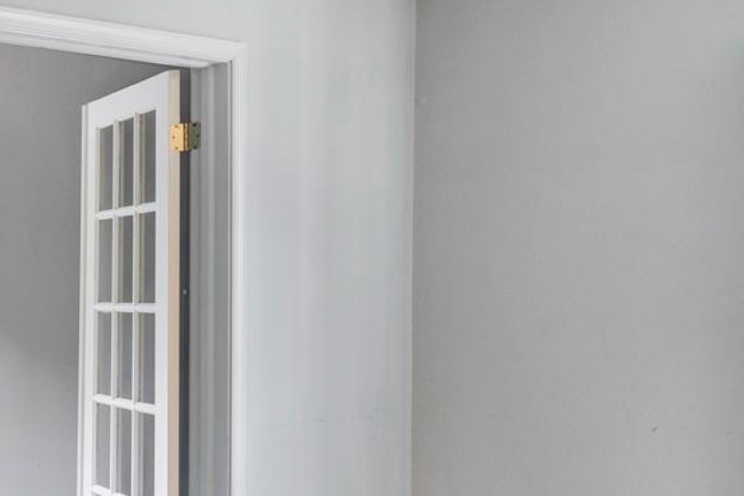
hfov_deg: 21.7
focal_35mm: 59
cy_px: 309
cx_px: -593
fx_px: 1219
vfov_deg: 22.9
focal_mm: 16
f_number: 8
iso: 640
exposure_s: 1/2
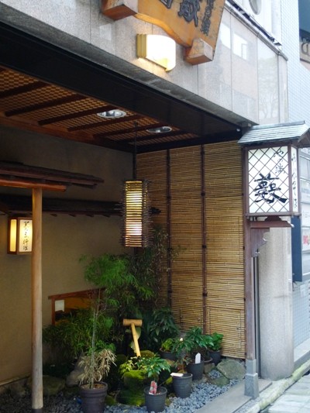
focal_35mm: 37
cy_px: 206
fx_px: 442
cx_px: 155
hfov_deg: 38.7
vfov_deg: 50.1
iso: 200
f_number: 2.4
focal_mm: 7.9
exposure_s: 1/50
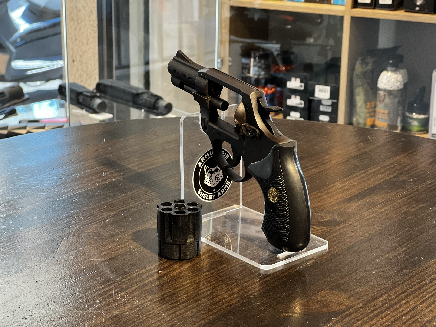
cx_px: 218
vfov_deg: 19.1
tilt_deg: -18.2
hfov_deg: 25.3
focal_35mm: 77
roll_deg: -0.2
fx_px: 970
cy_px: 164
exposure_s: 1/100
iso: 200
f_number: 2.8
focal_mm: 9
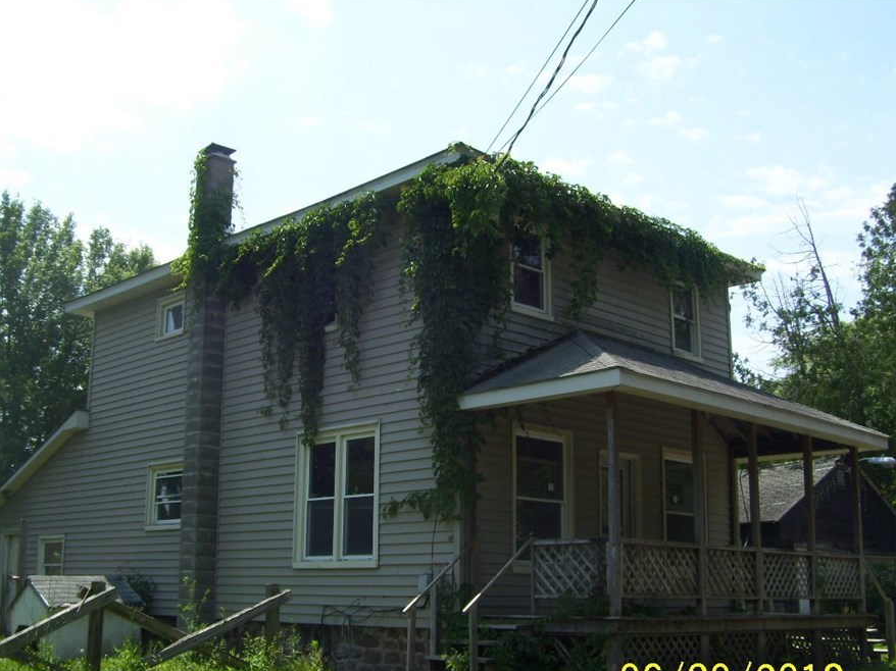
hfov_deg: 44.6
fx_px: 1087
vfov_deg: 34.3
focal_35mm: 42
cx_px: 375
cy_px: 386
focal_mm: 6
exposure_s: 1/320
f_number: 4.8
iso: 80
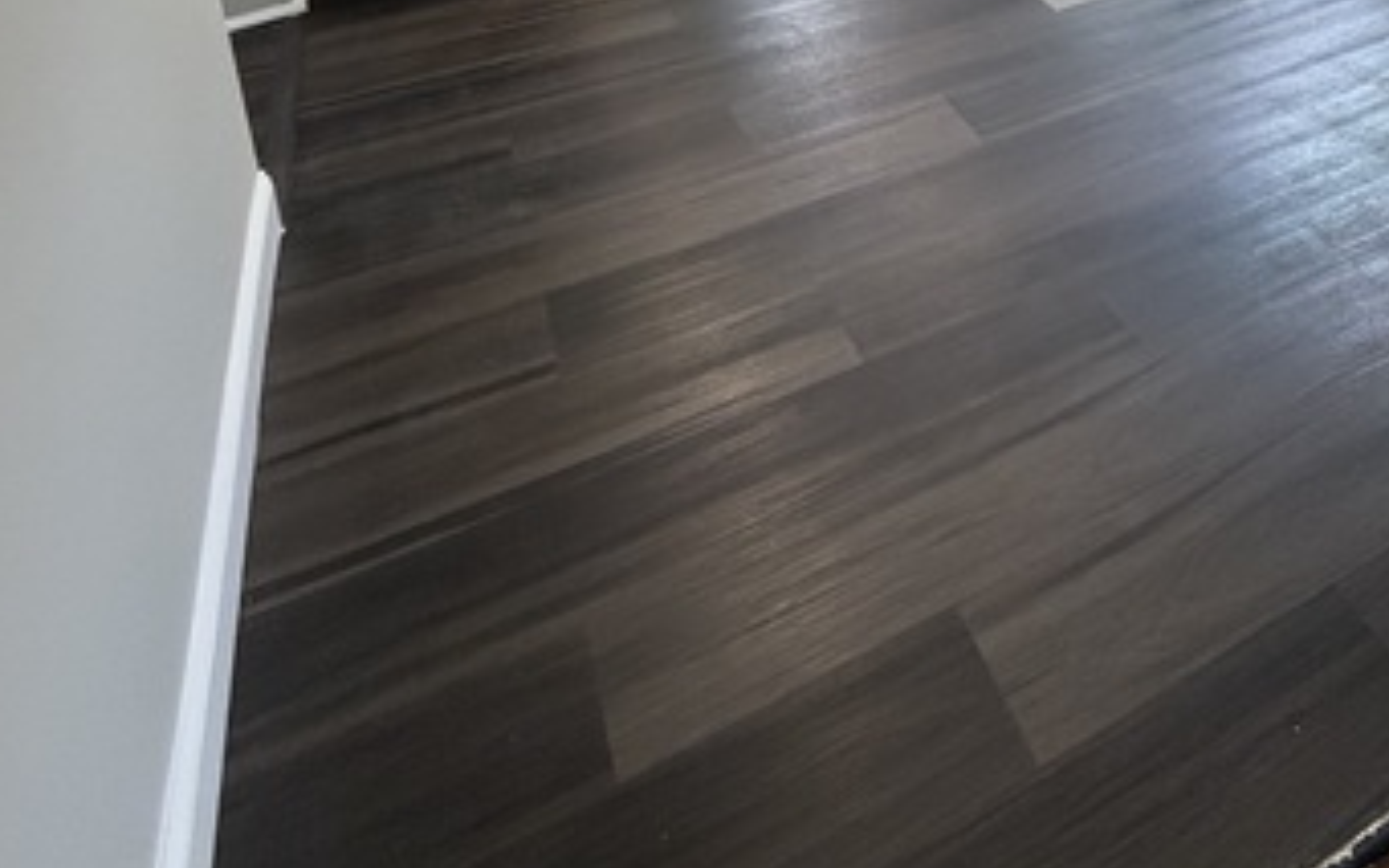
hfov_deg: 63.3
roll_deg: +1.3
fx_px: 1098
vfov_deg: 32.8
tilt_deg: -15.8
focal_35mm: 29
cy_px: -247
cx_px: 908
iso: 320
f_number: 2.2
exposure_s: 1/99
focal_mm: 2.22
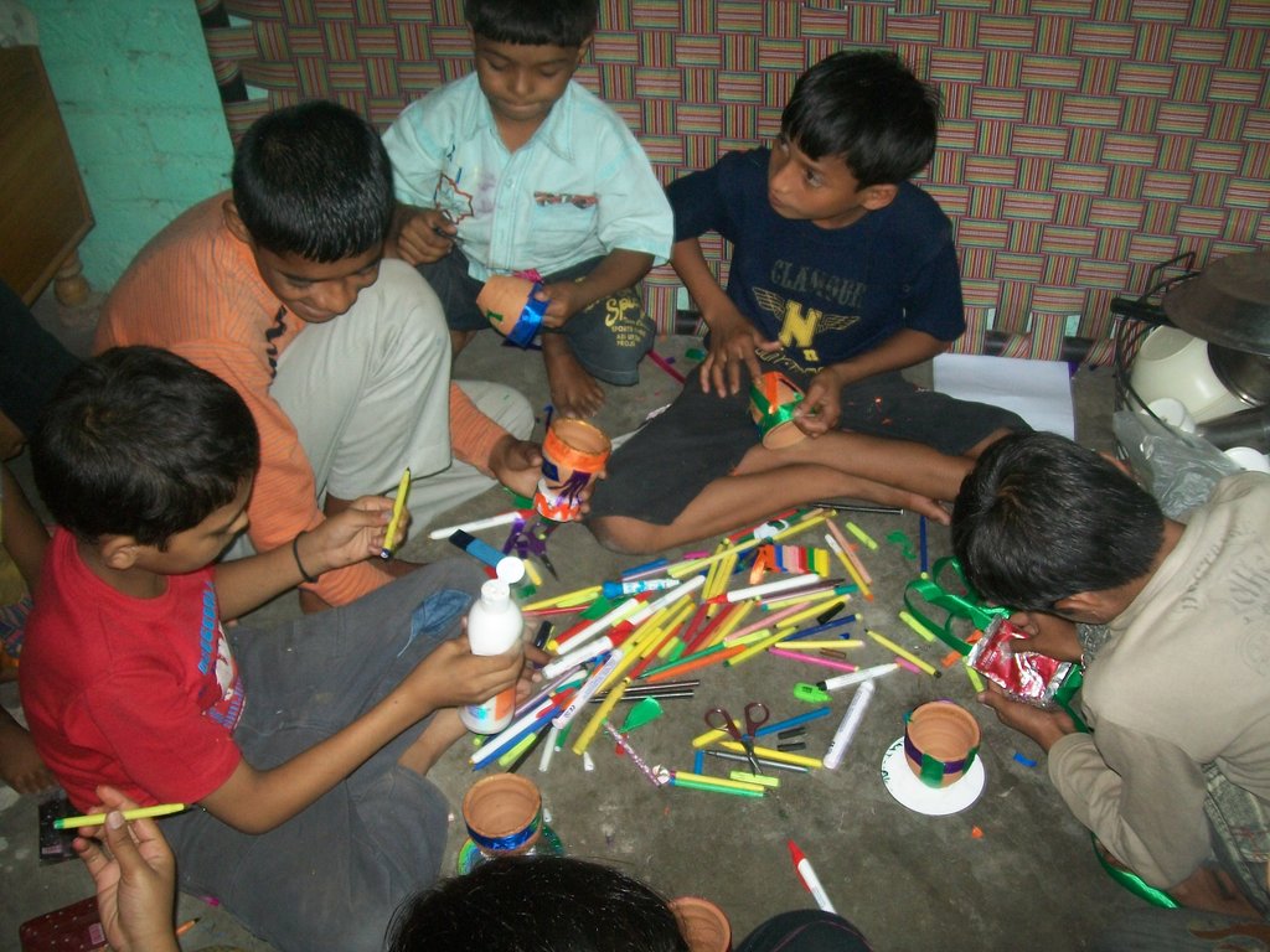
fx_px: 1321
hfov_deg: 51.4
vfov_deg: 39.7
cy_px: 476
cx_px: 635
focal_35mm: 36
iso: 100
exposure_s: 1/30
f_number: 2.7
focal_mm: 6
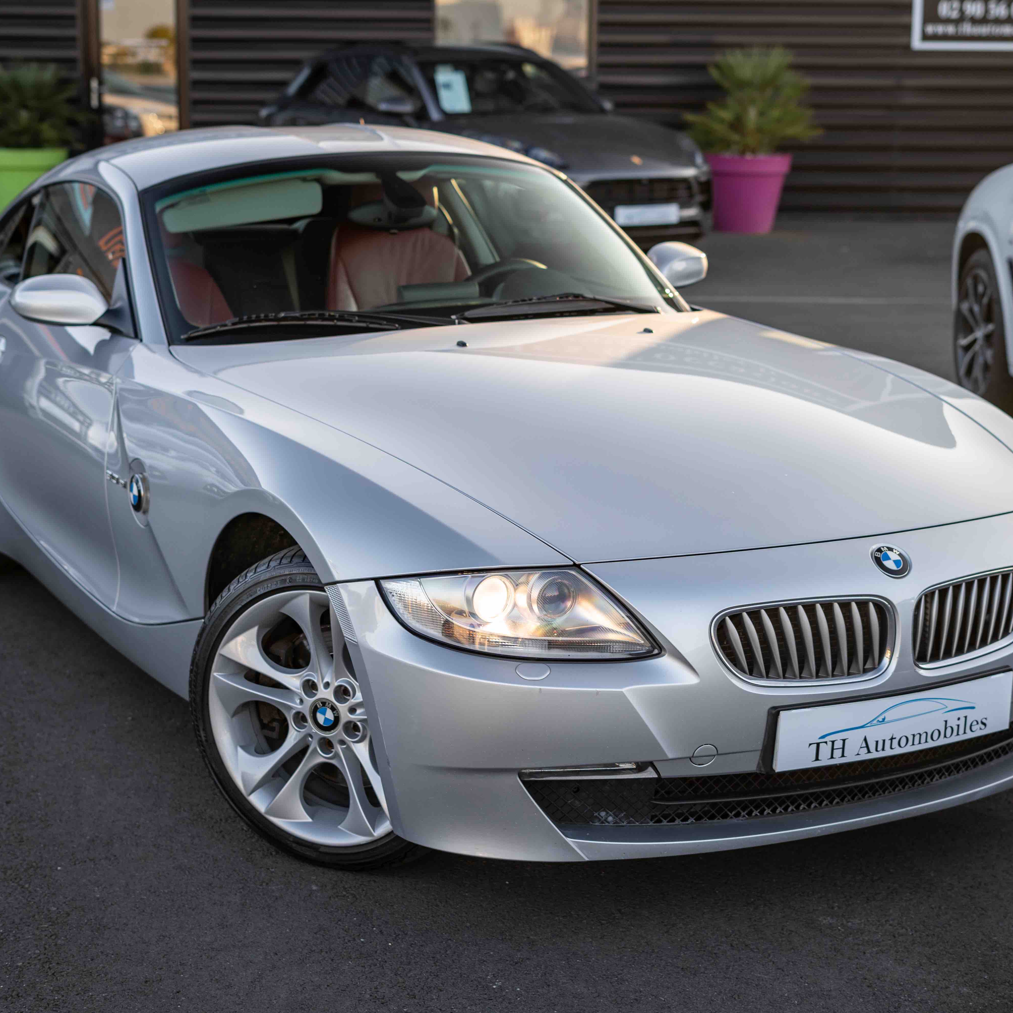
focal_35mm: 64
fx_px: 2119
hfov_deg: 26.9
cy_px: 507
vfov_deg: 26.9
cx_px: 517
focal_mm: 50
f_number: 3.2
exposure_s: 1/160
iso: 100
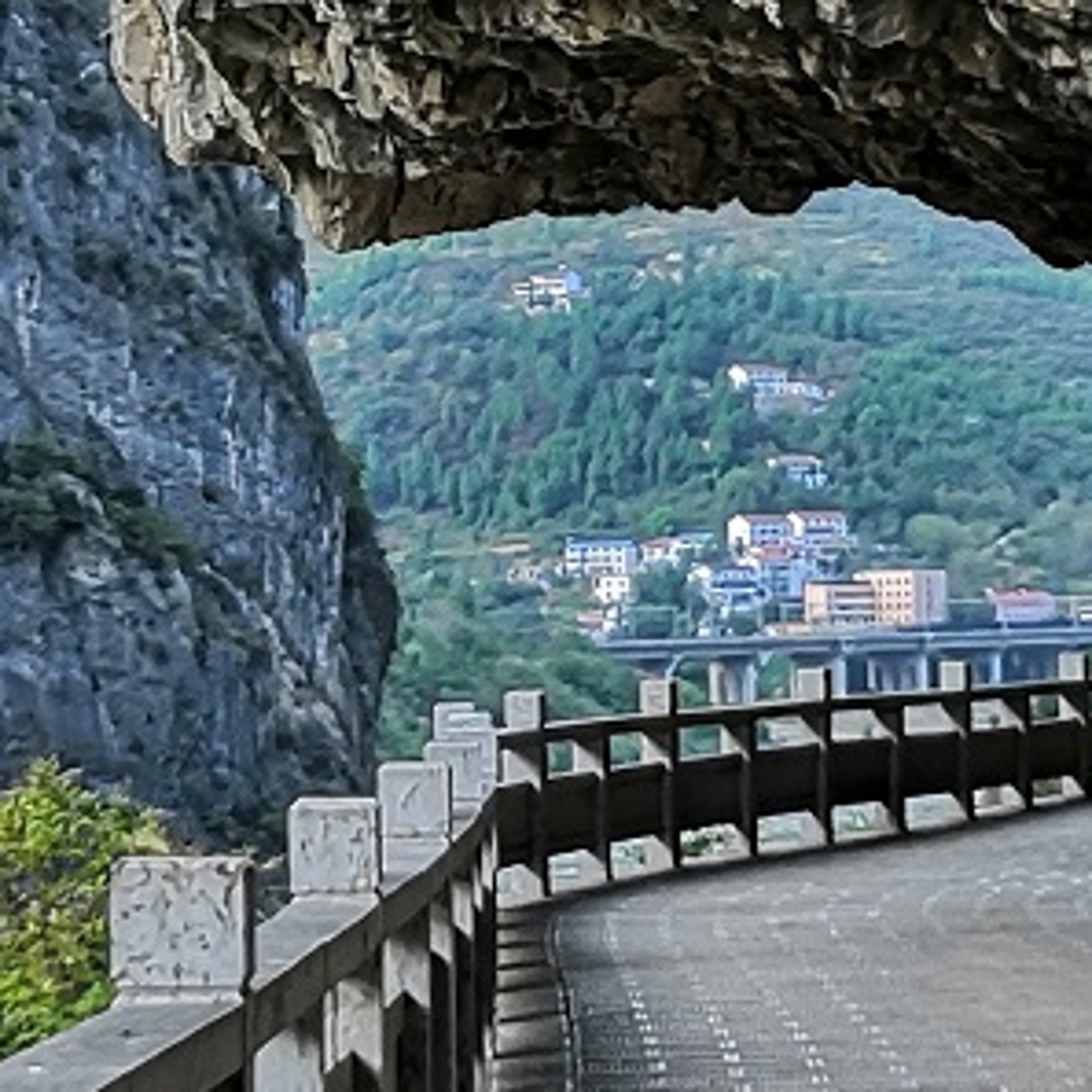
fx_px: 5282
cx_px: 927
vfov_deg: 11.8
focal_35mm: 148
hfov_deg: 11.7
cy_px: 689
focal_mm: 3.95
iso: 50
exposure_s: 1/170
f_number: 1.8
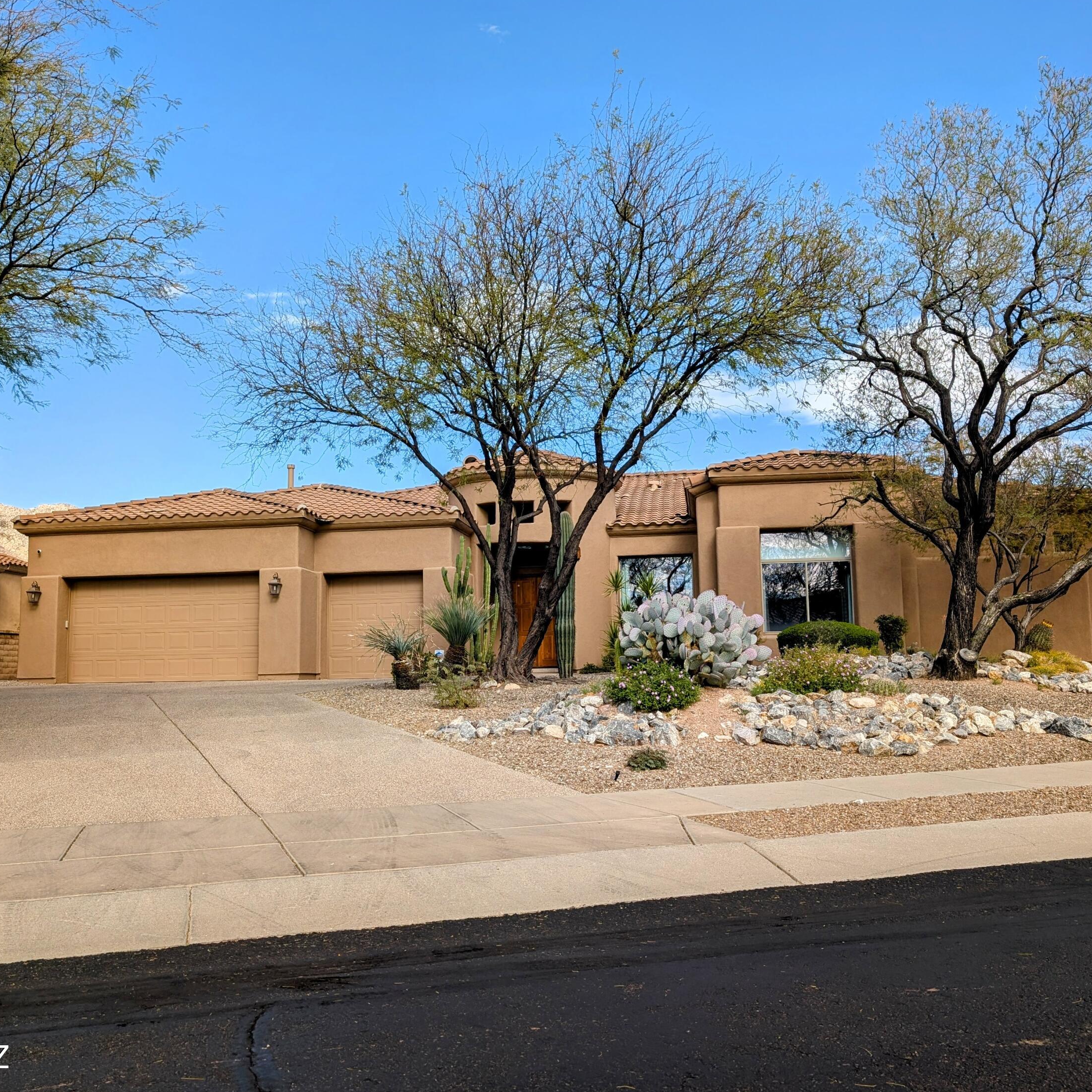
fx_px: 1035
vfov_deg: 55.6
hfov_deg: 55.6
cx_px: 526
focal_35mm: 29
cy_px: 547
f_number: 1.68
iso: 20
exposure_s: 1/794
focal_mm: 6.9
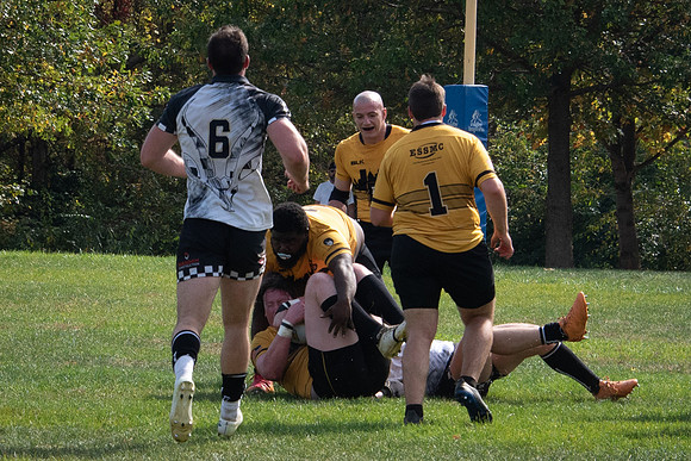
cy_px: 304
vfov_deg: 4.0
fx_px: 6602
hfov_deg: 6.0
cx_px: 114
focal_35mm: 344
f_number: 8
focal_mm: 112
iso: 400
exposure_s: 1/1000
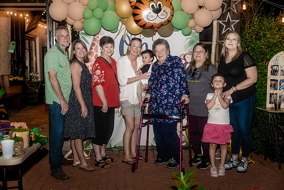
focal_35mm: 45
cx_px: 142
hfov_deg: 43.6
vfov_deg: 29.9
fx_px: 355
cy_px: 95
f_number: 3.2
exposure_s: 1/200
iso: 2000
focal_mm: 45
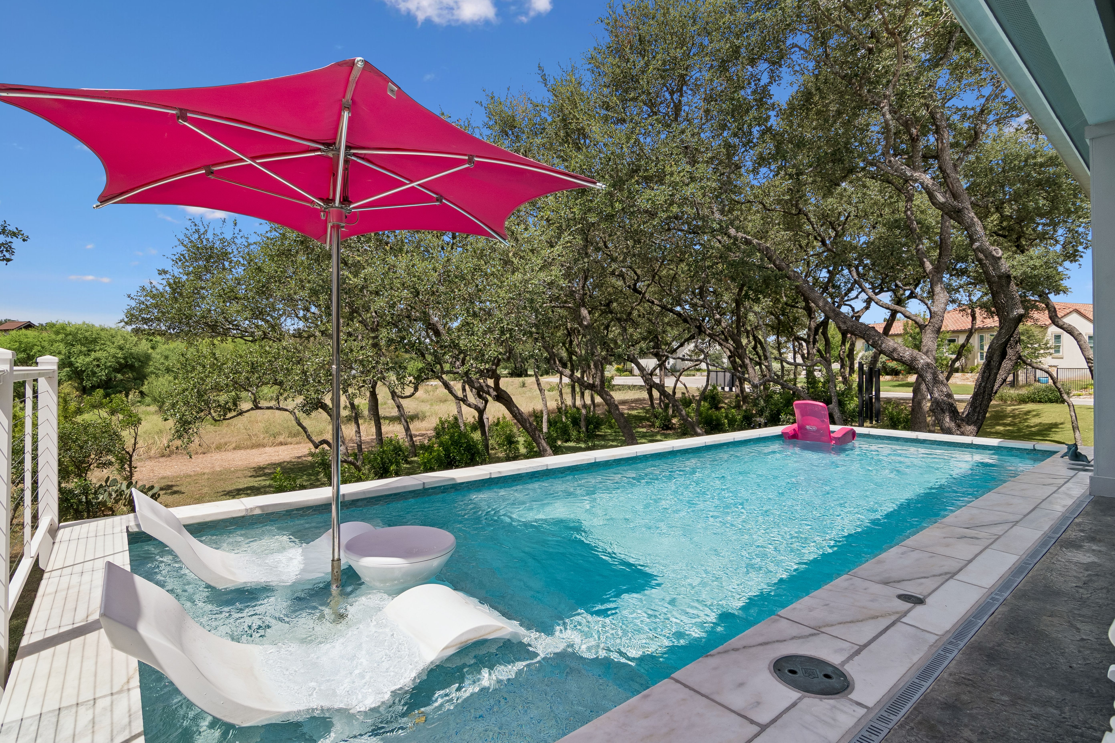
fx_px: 496
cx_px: 558
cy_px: 372
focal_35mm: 16
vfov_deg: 73.7
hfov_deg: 96.7
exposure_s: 1/320
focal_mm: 11
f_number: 8
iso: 100
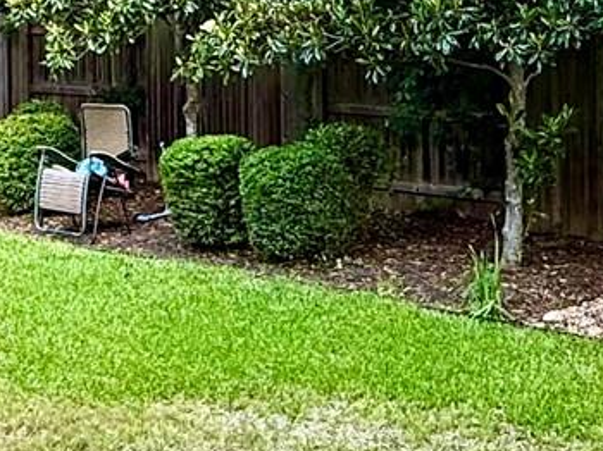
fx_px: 1427
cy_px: -34
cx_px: 405
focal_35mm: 82
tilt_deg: +0.8
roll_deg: +0.5
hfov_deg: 23.7
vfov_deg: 17.4
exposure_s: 1/336
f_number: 2.2
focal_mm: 2.22
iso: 64
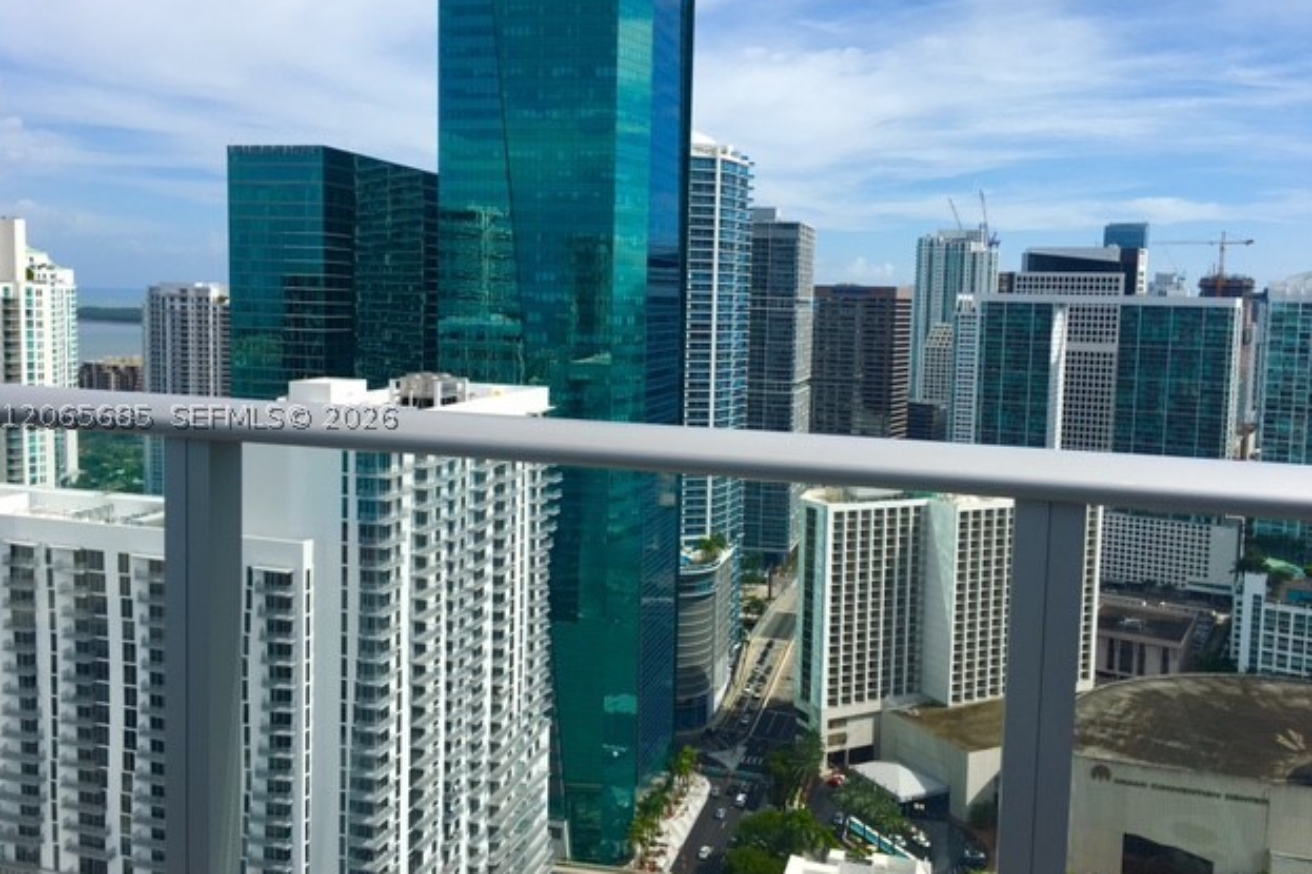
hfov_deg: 60.3
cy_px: 415
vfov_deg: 42.3
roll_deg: +0.8
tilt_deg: -4.4
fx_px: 1129
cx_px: 649
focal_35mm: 31
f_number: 2.2
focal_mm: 4.15
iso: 25
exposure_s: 1/1972
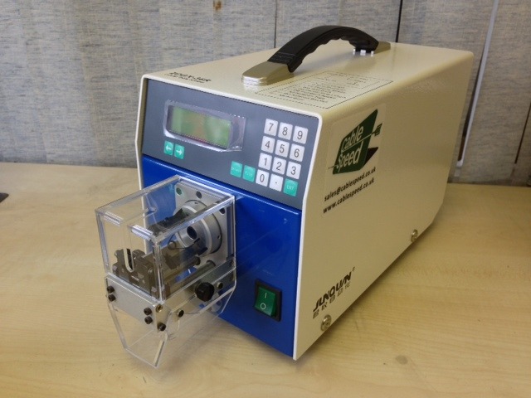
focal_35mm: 33
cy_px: 199
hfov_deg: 55.4
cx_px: 266
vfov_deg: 42.9
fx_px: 506
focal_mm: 4.13
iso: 64
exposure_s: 1/50
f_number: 2.4
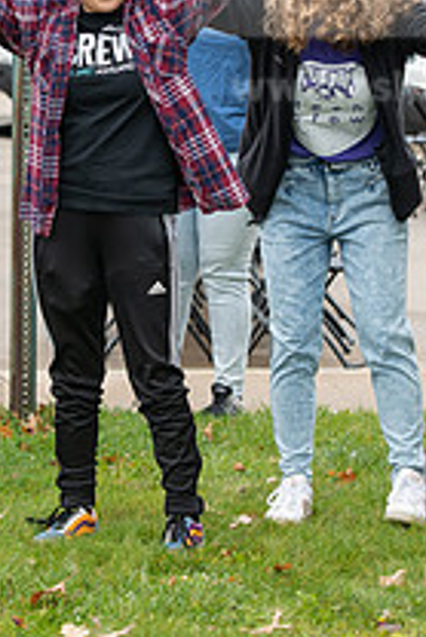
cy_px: 152
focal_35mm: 195
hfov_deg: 7.0
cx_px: 92
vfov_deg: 10.5
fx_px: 3455
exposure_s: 1/320
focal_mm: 70
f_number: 4.5
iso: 400
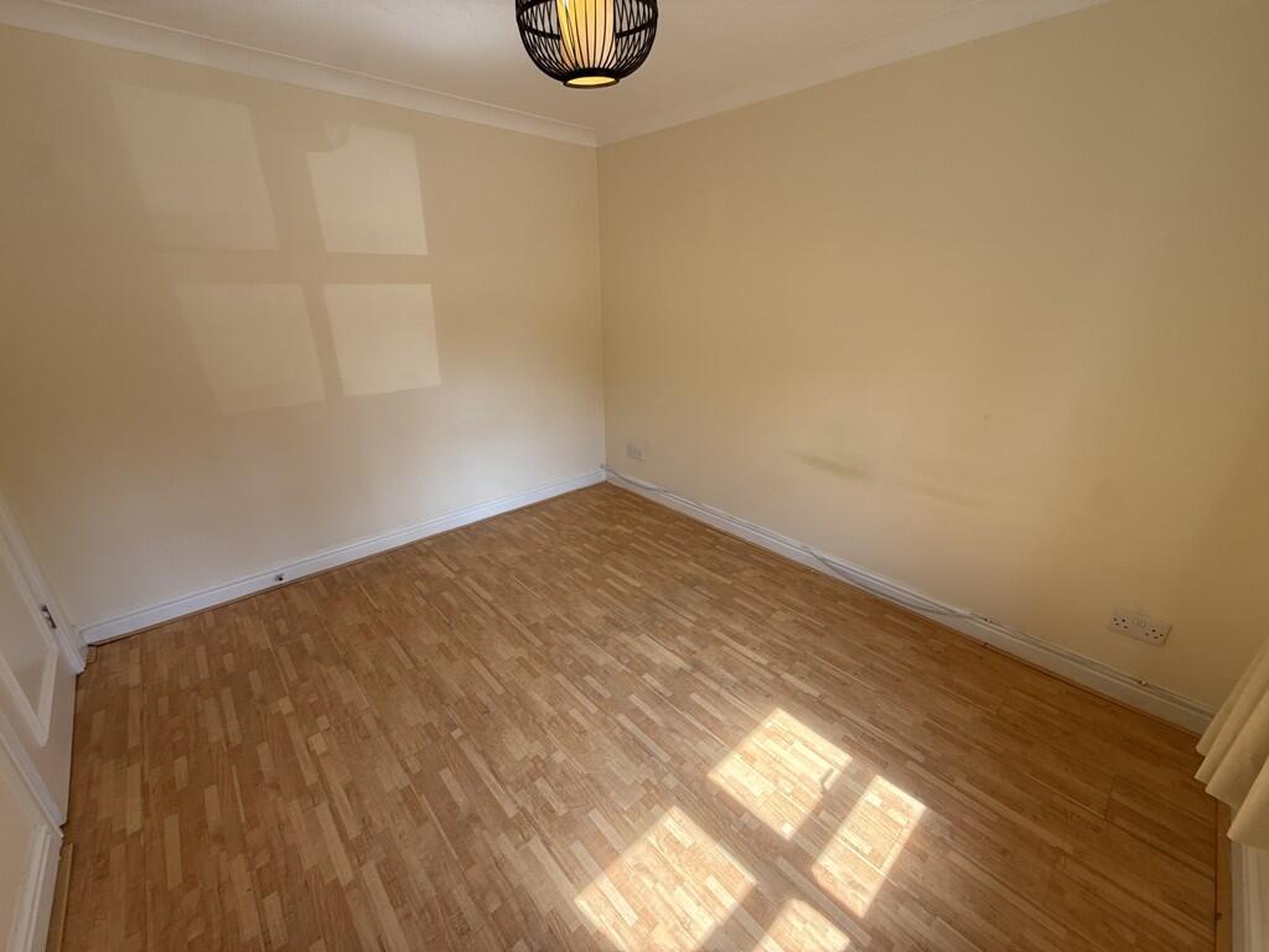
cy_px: 476
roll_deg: +0.3
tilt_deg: -20.7
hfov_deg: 102.1
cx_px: 634
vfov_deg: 85.7
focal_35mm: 14
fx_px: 513
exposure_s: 1/111
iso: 50
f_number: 2.2
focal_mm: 2.22
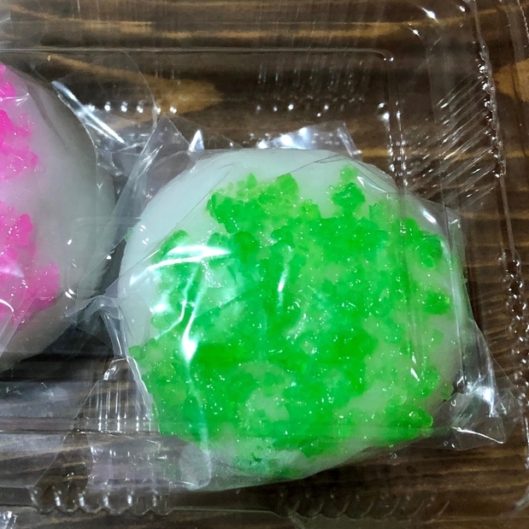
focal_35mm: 48
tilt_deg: -68.9
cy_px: 249
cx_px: 150
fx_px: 830
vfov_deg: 35.3
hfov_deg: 34.8
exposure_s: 1/15
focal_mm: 3.99
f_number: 1.8
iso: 50
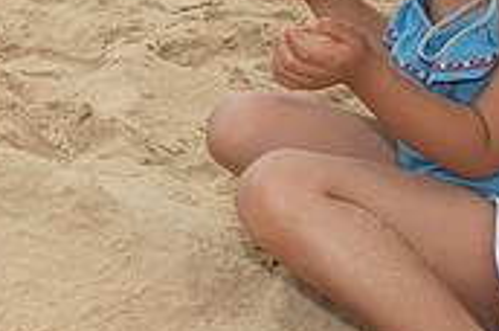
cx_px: 12
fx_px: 1328
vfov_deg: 14.0
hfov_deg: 20.7
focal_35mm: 96
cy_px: 4
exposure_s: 1/125
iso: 200
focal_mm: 18
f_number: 11
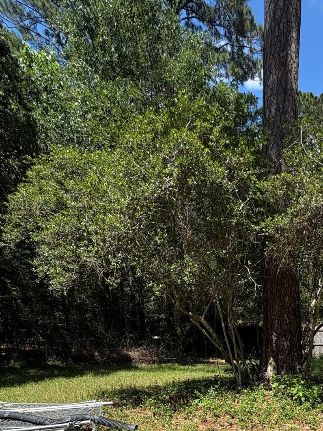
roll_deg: -3.9
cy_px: 414
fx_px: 336
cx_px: 257
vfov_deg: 53.8
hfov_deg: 48.5
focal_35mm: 27
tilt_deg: -11.6
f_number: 2.2
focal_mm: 2.22
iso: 40
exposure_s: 1/1006
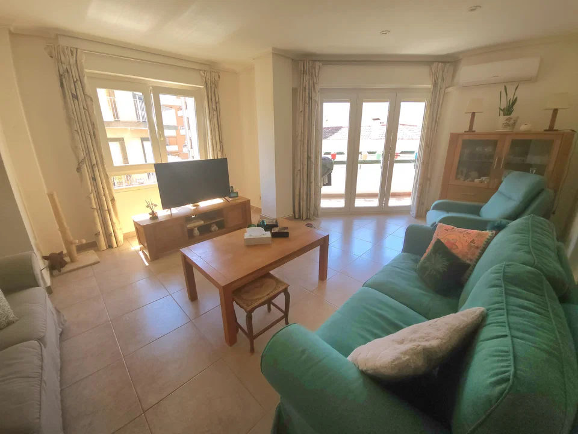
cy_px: 217
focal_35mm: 13
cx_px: 289
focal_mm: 1.7
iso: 50
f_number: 2.2
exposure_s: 1/100
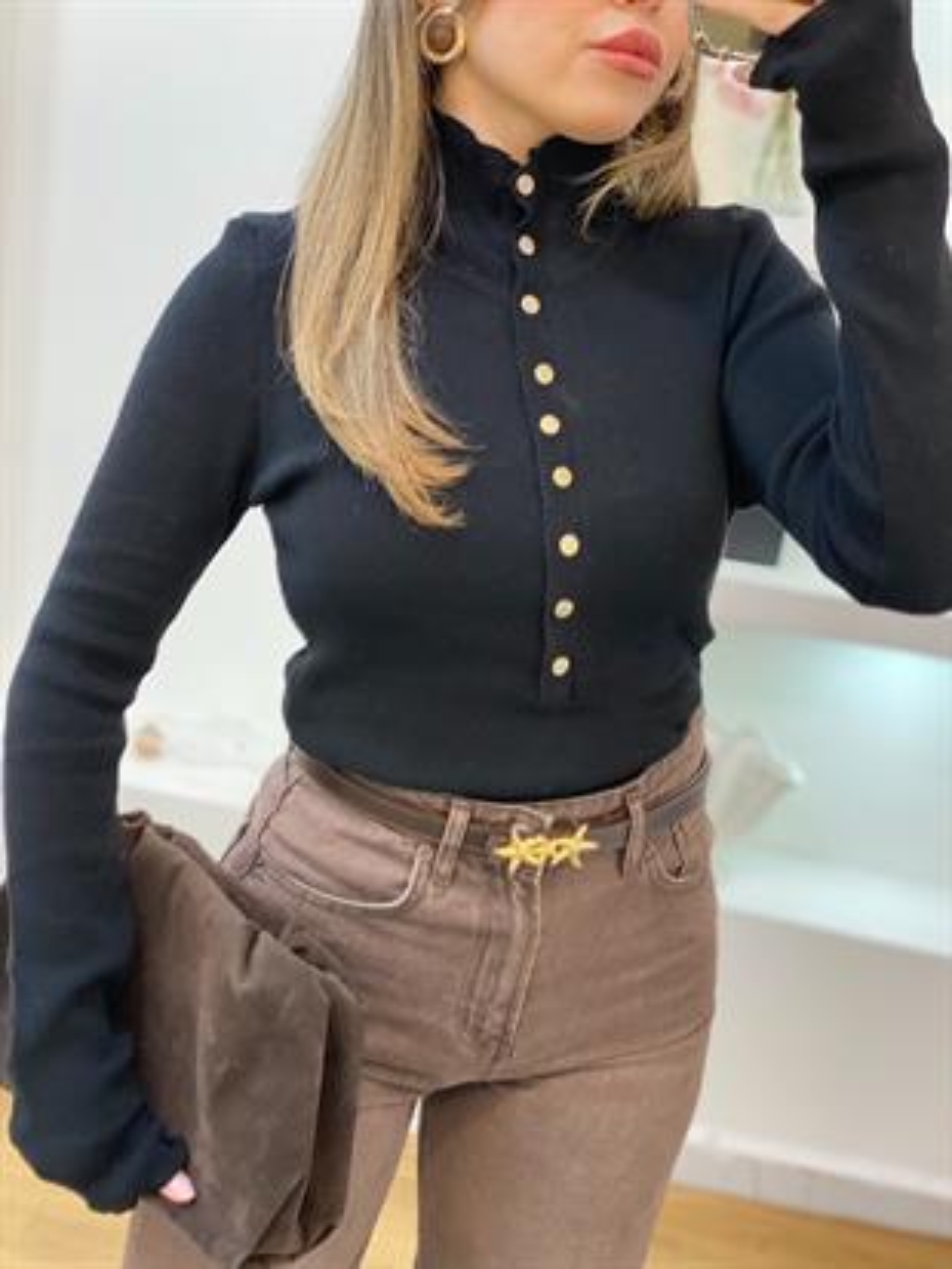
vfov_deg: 36.8
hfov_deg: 28.0
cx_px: 476
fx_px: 1906
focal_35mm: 52
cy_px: 634
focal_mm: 6
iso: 200
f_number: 2
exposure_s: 1/100
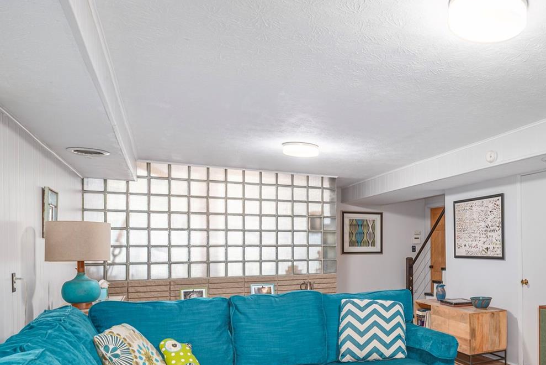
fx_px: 440
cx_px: 477
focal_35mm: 29
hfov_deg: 56.2
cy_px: 245
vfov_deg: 44.3
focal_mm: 14
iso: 320
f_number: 8
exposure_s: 1/60
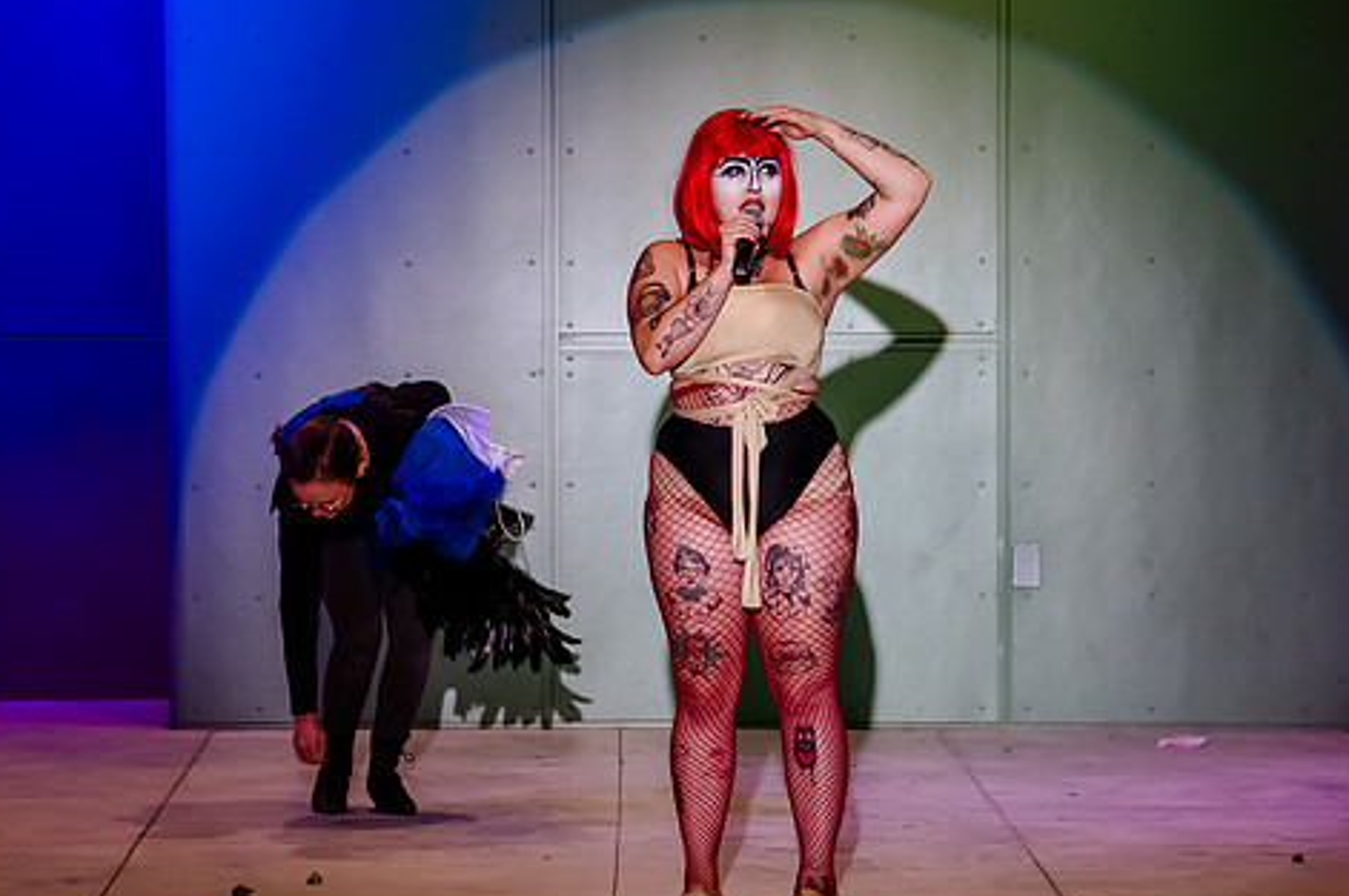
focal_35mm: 161
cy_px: 367
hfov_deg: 12.8
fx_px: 6027
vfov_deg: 8.5
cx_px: 548
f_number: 4
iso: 4000
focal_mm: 100
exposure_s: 1/400
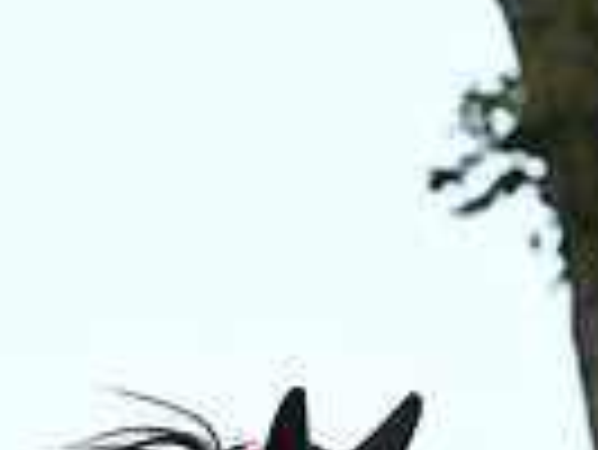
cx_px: -333
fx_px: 14490
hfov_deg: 2.4
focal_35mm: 838
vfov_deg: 1.8
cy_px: 794
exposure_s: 1/1000
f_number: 5
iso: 500
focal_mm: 200
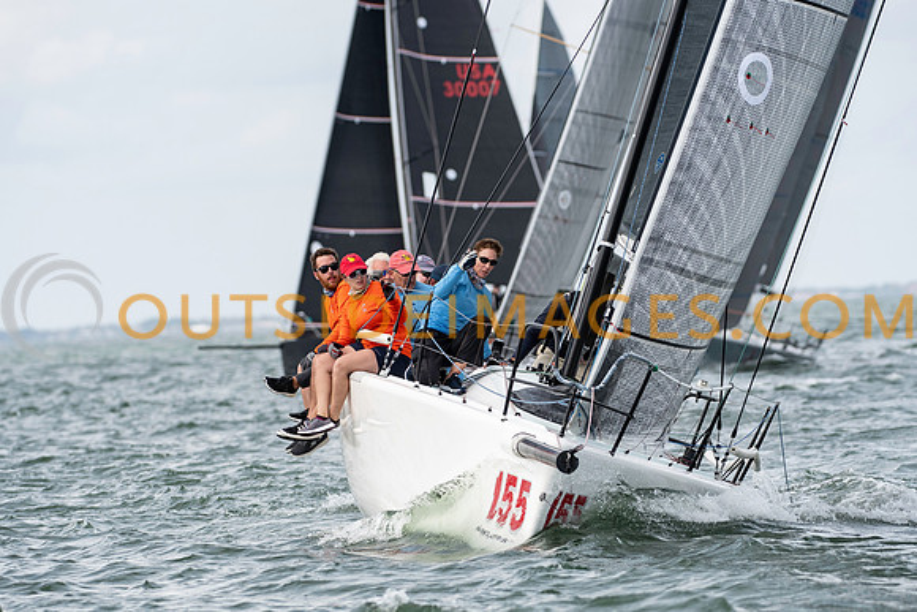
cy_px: 306
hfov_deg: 5.7
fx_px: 9172
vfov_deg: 3.8
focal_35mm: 360
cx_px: 458
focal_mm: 240
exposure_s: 1/1600
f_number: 5.6
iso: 400
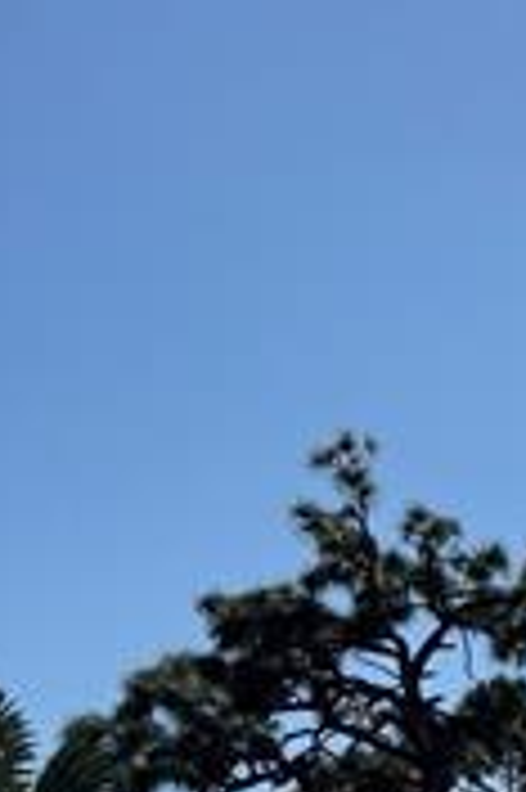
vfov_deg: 16.4
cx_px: 1196
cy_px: 1328
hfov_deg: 10.9
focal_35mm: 109
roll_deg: -1.1
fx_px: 2393
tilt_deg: -4.4
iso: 80
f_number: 1.78
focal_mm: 6.76
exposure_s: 1/10417
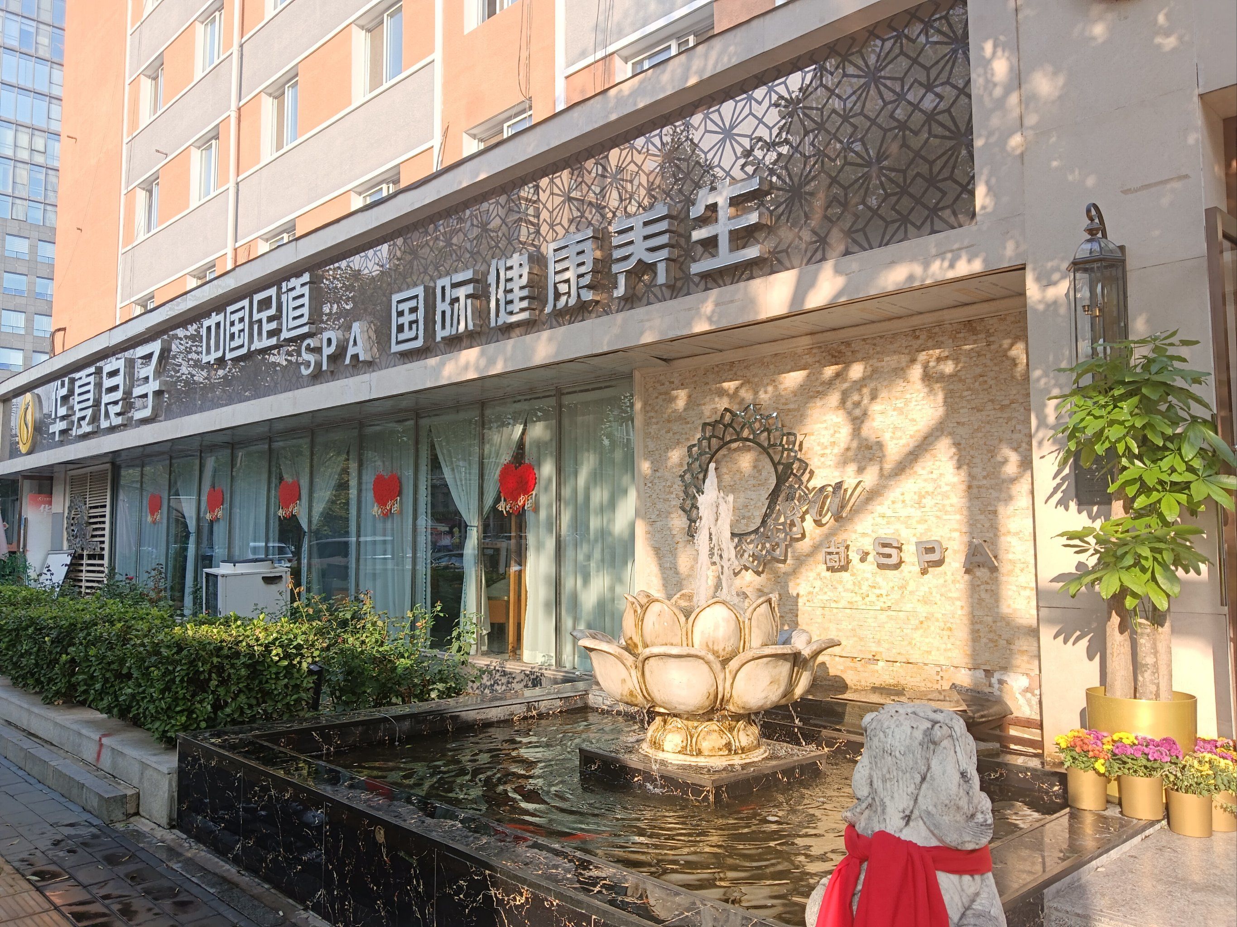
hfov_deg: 65.3
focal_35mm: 27
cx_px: 618
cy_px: 464
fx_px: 965
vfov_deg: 51.4
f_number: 1.8
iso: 100
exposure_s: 1/154
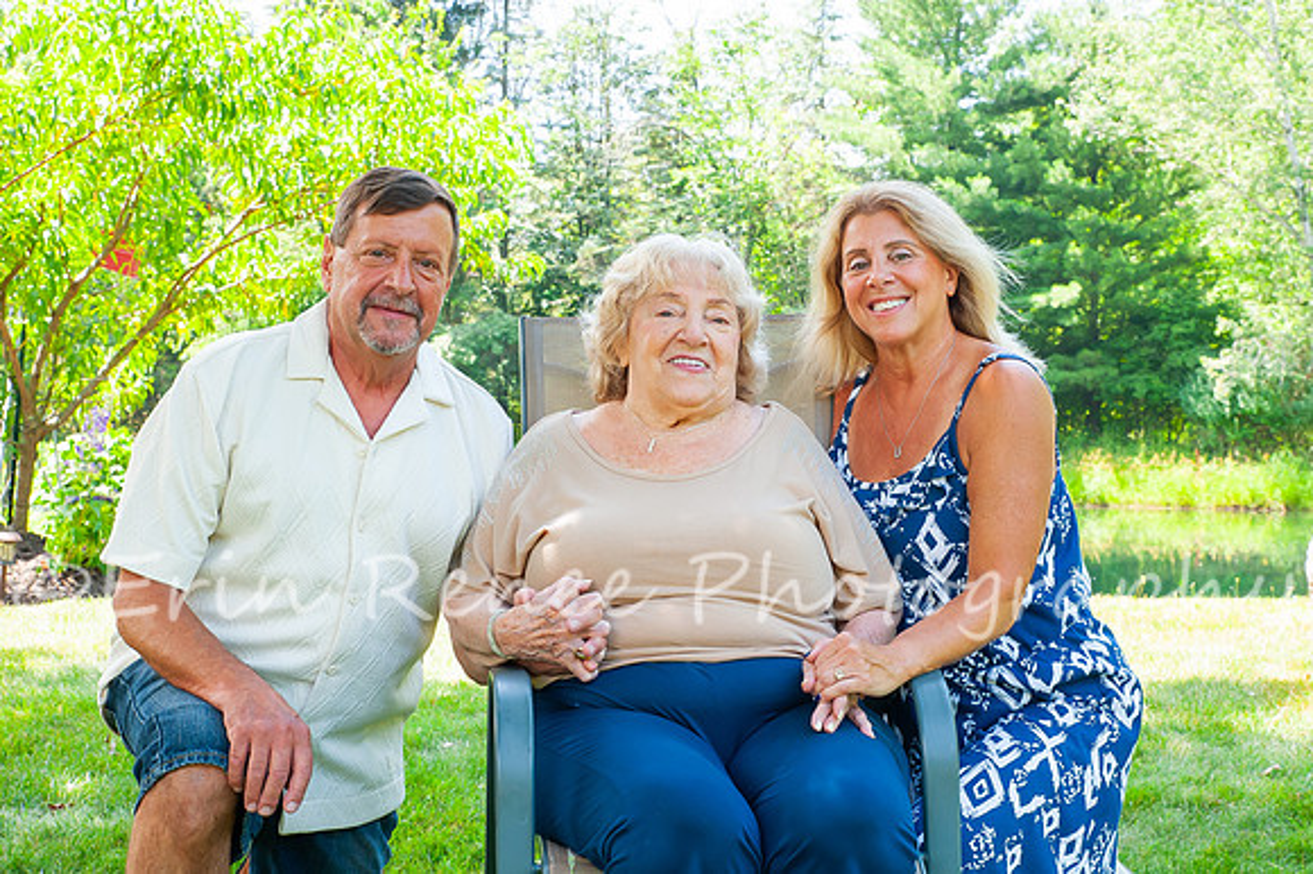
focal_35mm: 60
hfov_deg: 33.3
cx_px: 751
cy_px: 410
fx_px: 2193
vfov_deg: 22.5
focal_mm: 48
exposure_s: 1/125
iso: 800
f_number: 13
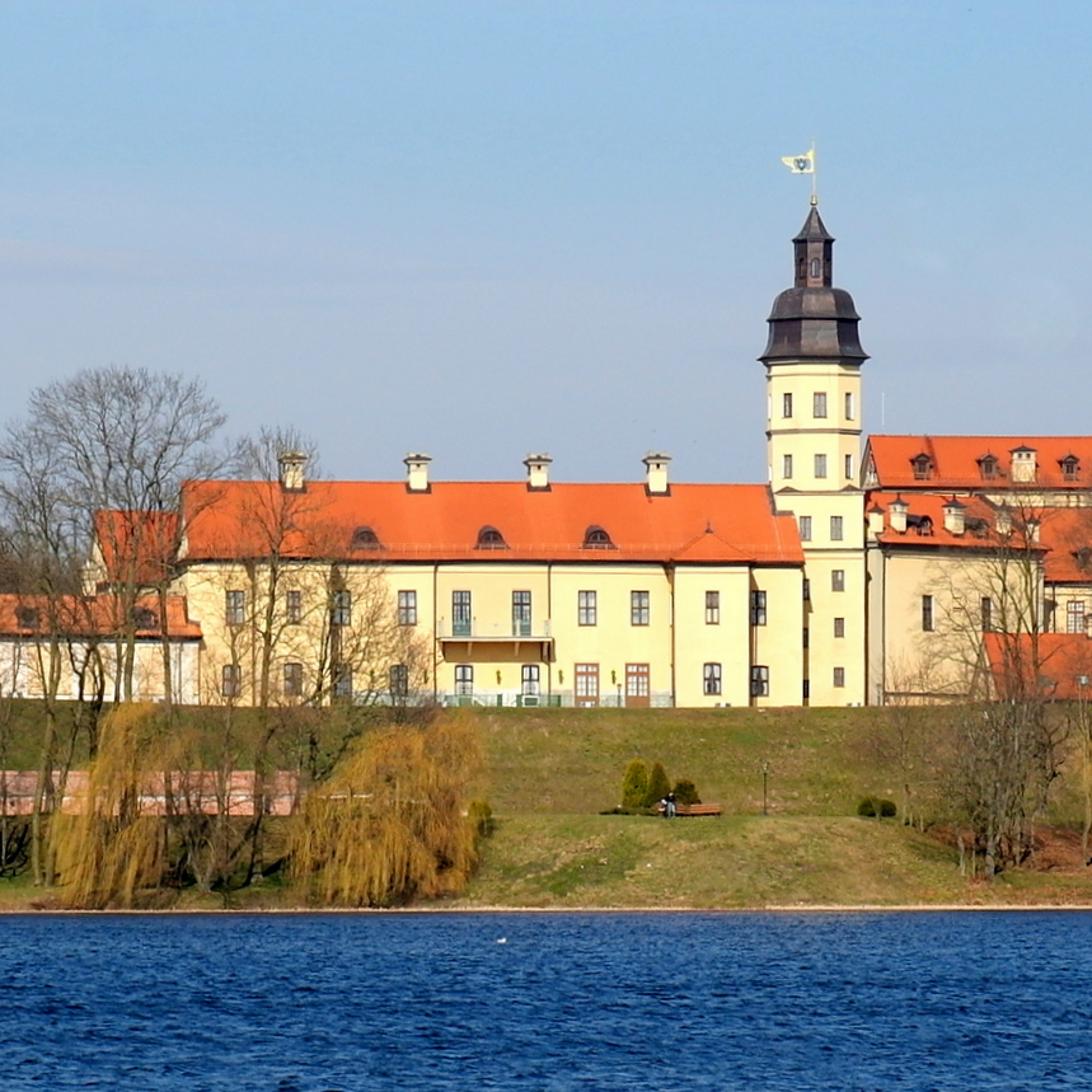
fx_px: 4747
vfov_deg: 13.1
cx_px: 417
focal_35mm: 133
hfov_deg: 13.1
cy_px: 539
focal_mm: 55
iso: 100
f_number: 11
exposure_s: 1/125
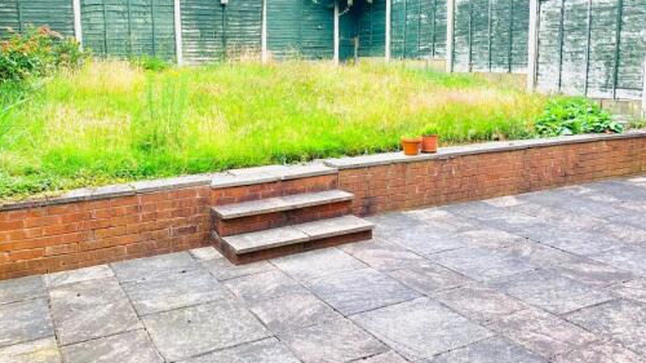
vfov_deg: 35.5
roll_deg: +0.4
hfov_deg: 59.5
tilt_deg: -8.9
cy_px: 148
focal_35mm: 33
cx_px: 307
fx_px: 565
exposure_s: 1/412
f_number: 1.8
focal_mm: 4.25
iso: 25
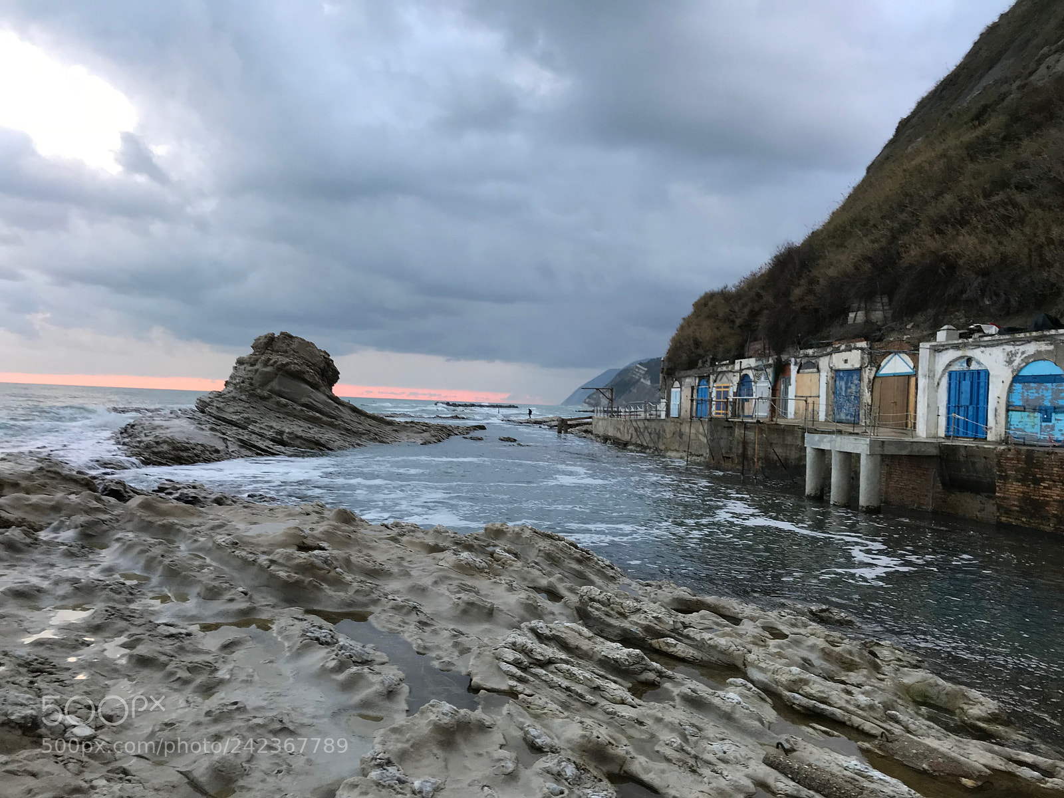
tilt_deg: +2.2
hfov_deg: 63.4
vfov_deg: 49.7
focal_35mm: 28
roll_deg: -3.4
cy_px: 399
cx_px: 532
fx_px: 861
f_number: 1.8
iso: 25
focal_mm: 3.99
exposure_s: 1/100
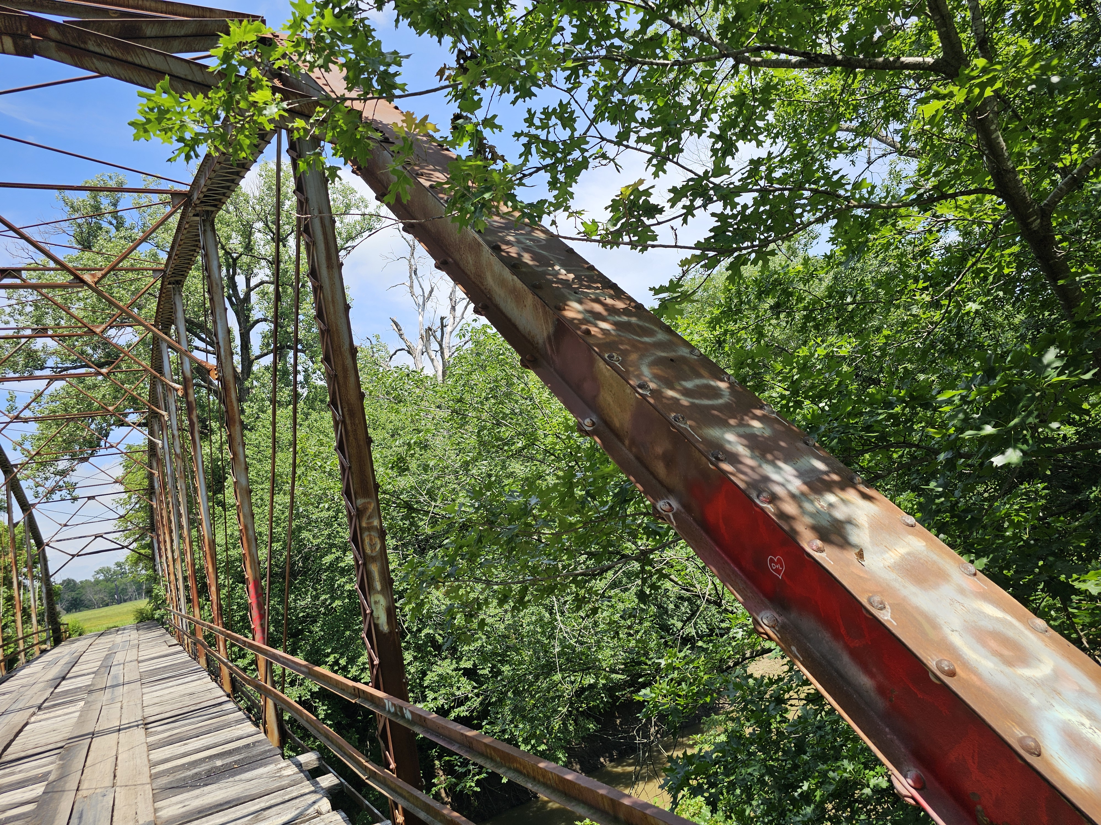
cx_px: 550
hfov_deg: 73.9
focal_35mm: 23
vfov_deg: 58.9
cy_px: 412
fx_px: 732
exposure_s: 1/494
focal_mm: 6.3
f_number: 1.7
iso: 10
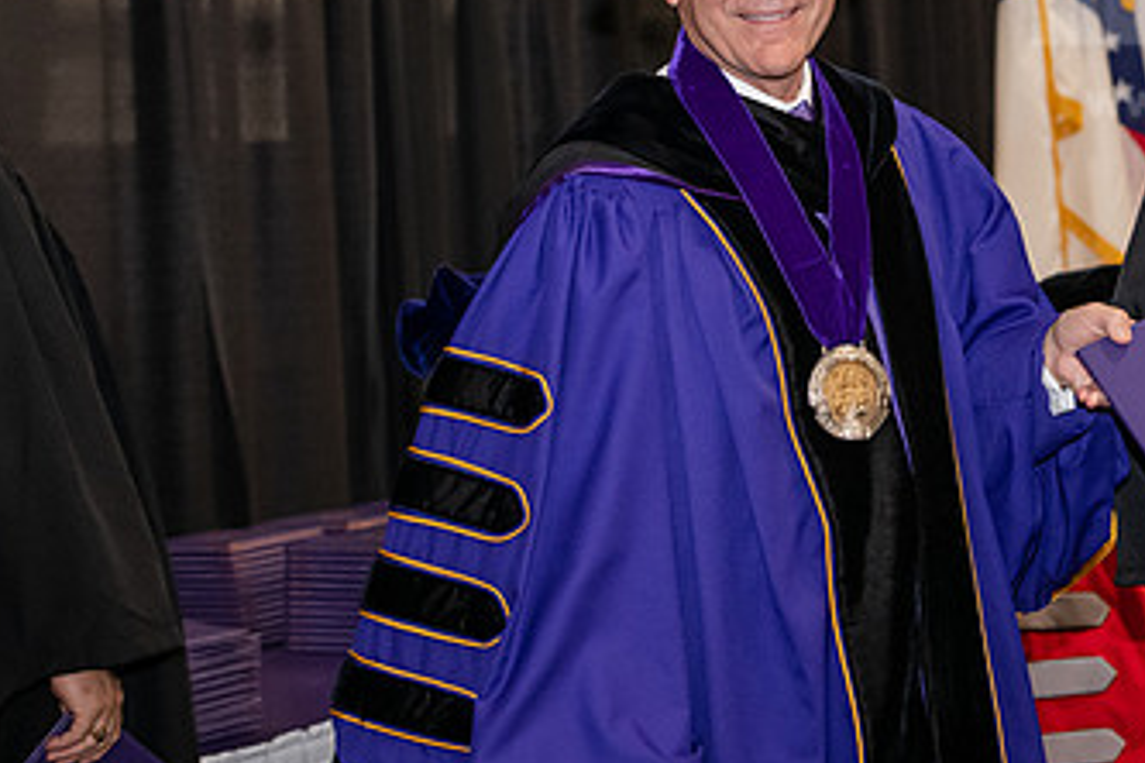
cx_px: 928
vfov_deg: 11.2
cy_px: 174
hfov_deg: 16.7
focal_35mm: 122
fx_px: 3880
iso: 2500
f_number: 5
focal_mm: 70
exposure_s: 1/200
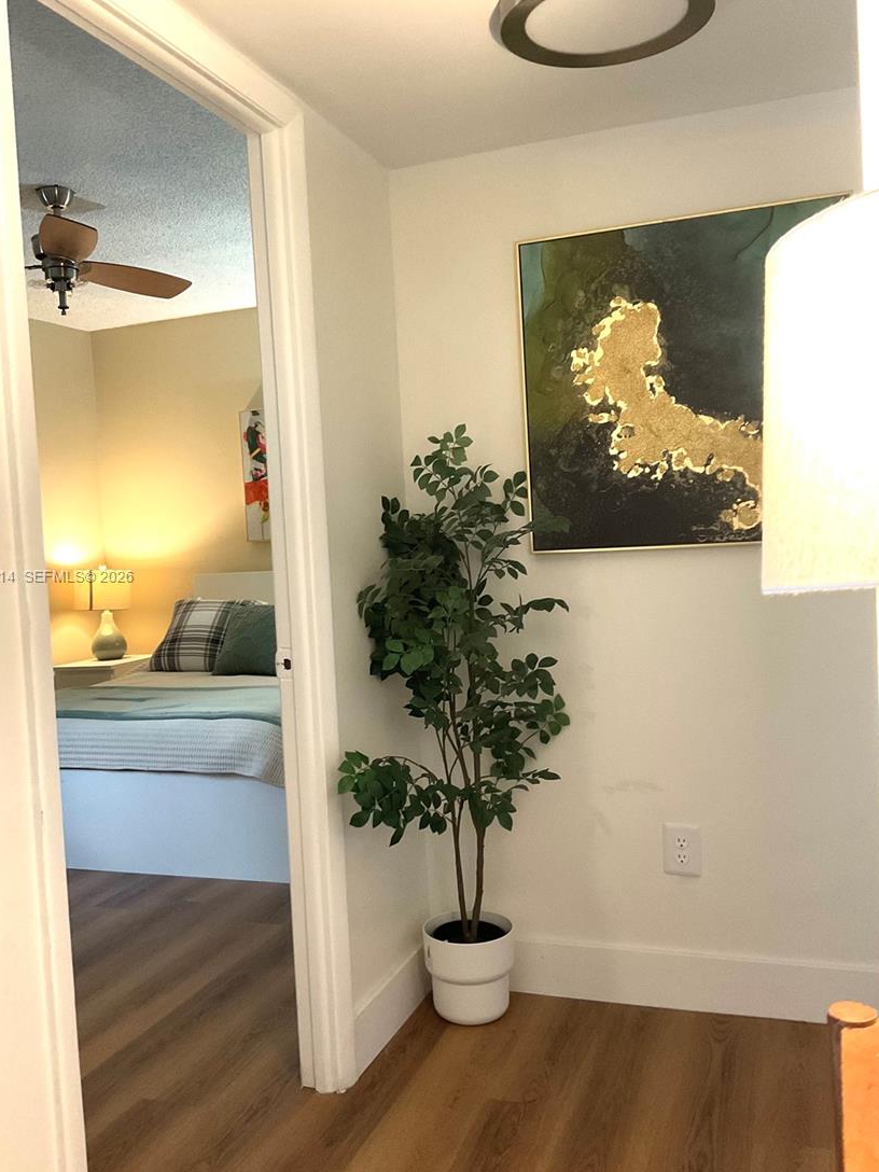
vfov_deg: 56.8
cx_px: 418
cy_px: 577
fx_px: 1083
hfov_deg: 44.1
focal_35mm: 32
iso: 200
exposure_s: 1/40
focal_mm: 3
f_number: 1.8
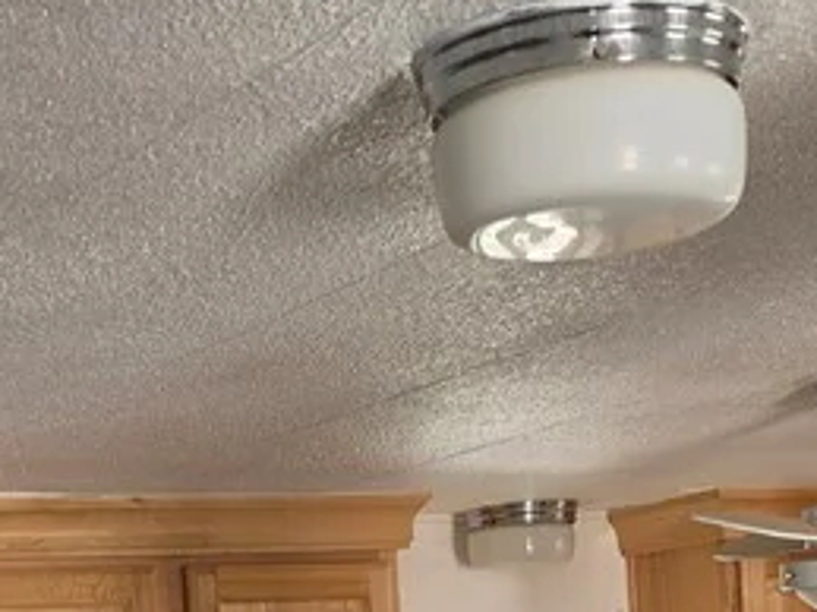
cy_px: 1054
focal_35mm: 91
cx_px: 347
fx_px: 2147
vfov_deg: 14.5
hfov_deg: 21.5
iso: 40
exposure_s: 1/180
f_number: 1.4
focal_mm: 6.5
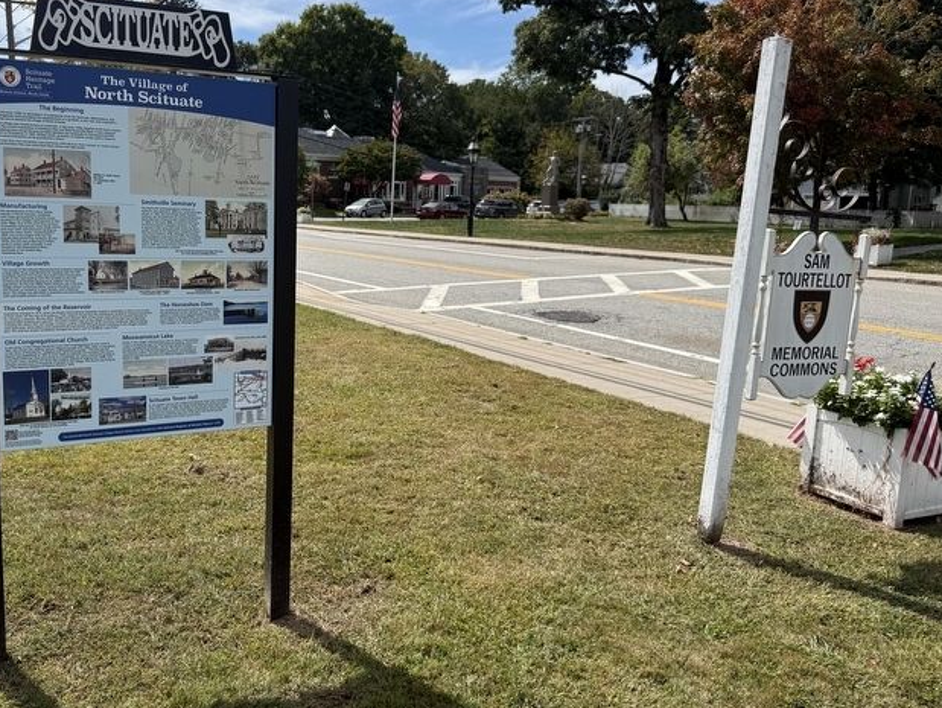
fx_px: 844
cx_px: 347
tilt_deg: -5.0
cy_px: 321
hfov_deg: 57.5
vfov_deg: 45.4
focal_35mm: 31
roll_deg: -3.3
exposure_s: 1/5319
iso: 80
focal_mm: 6.76
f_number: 1.78
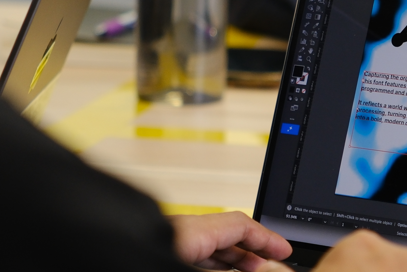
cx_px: 326
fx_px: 2532
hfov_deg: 9.2
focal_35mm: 224
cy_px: 151
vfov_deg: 6.1
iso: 640
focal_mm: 50
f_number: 2.8
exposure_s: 1/125
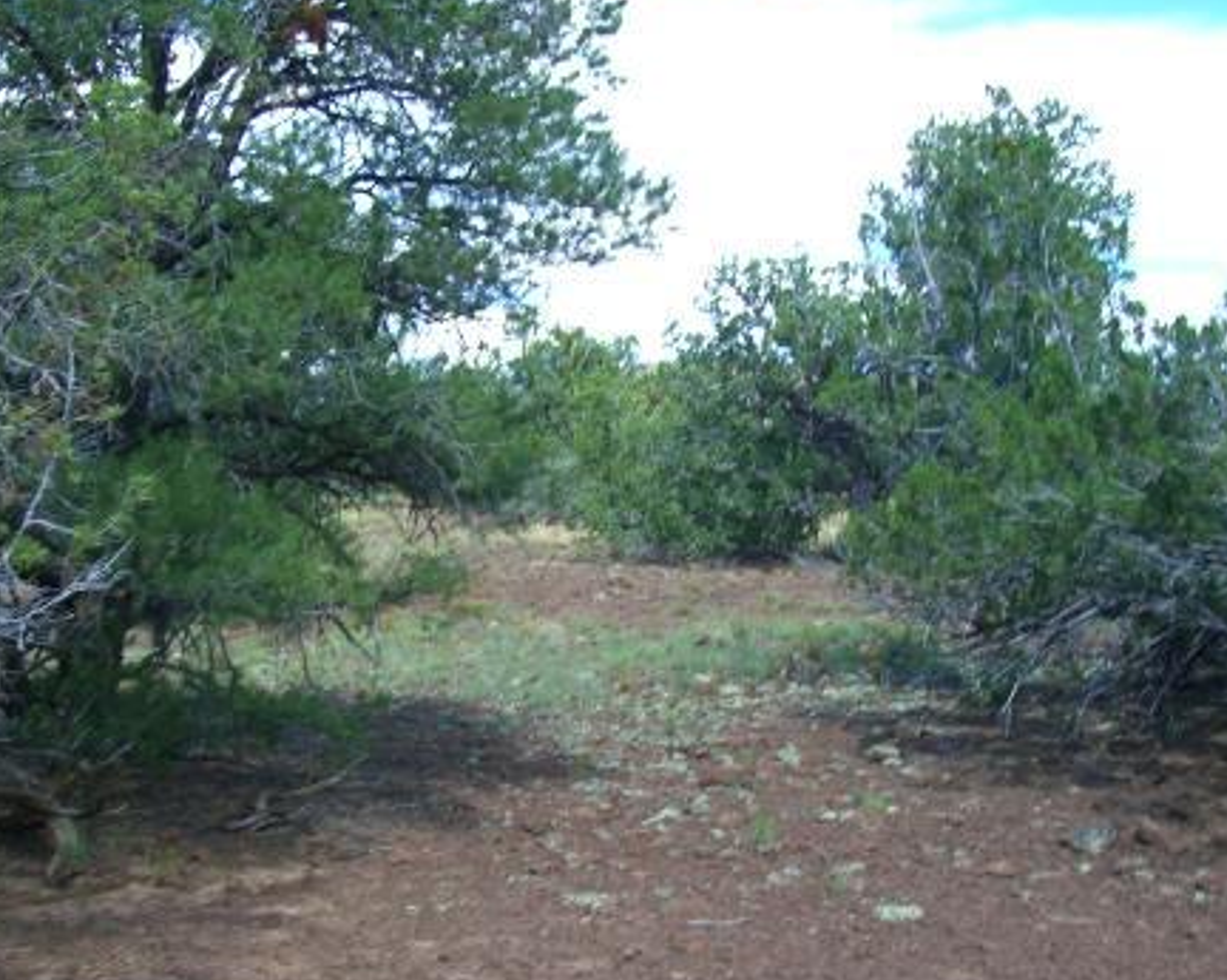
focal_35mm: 55
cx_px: 574
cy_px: 648
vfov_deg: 27.4
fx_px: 1996
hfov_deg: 34.2
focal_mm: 7.9
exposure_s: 1/100
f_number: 5.6
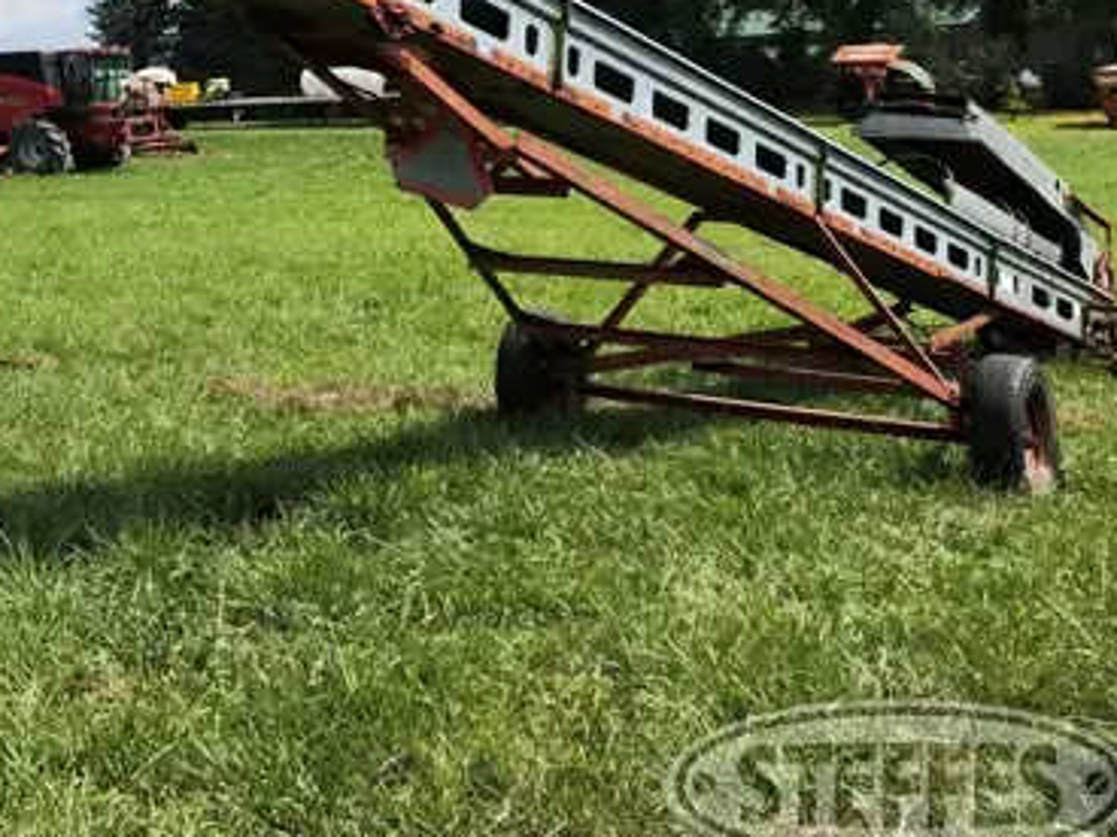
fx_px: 1936
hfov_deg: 27.8
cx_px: -255
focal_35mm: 60
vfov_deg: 22.4
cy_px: -185
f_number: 1.8
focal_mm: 6.4
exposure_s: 1/1761
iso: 12
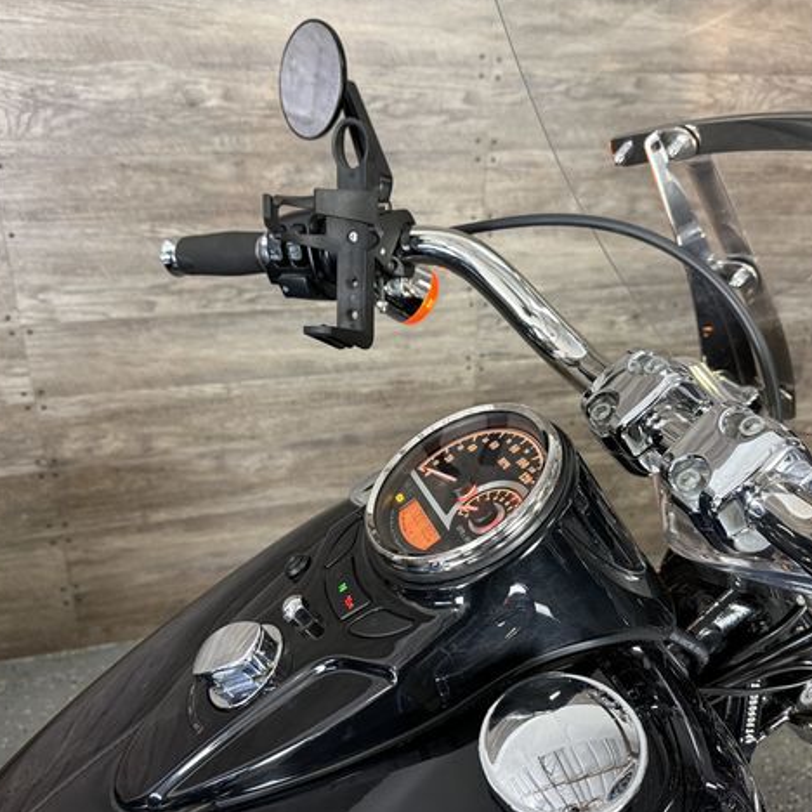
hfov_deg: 55.6
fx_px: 770
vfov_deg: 55.6
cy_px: 404
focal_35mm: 29
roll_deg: -0.9
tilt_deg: -22.5
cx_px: 422
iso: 400
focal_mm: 6.76
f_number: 1.78
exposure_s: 1/60
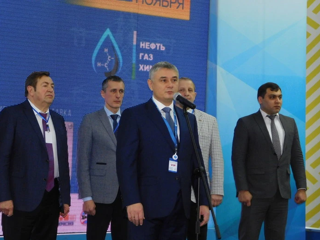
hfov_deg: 21.3
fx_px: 850
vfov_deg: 16.1
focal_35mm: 92
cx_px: 161
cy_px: 120
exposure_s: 1/60
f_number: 4.5
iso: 640
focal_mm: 16.1
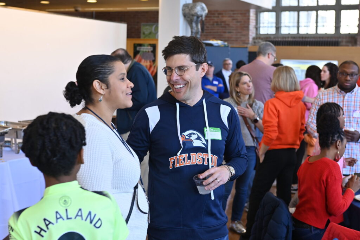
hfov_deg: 32.4
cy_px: 120
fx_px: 620
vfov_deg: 21.9
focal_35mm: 62
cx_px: 180
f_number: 4.5
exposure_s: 1/200
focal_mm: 62
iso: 1250
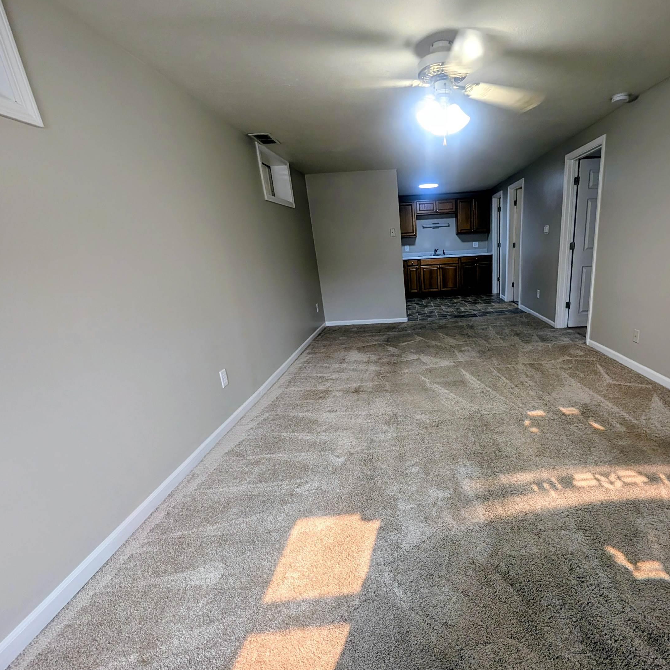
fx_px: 328
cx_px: 427
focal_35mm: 15
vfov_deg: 91.0
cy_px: 353
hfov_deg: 88.9
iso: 59
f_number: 1.7
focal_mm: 2.02
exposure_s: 1/60
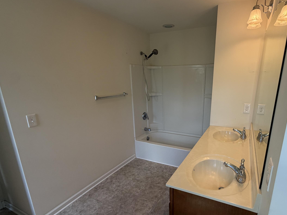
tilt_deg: -15.8
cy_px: 124
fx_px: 166
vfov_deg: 65.6
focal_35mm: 20
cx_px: 167
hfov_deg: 81.1
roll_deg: +0.3
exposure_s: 1/120
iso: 100
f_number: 2.2
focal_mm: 2.22
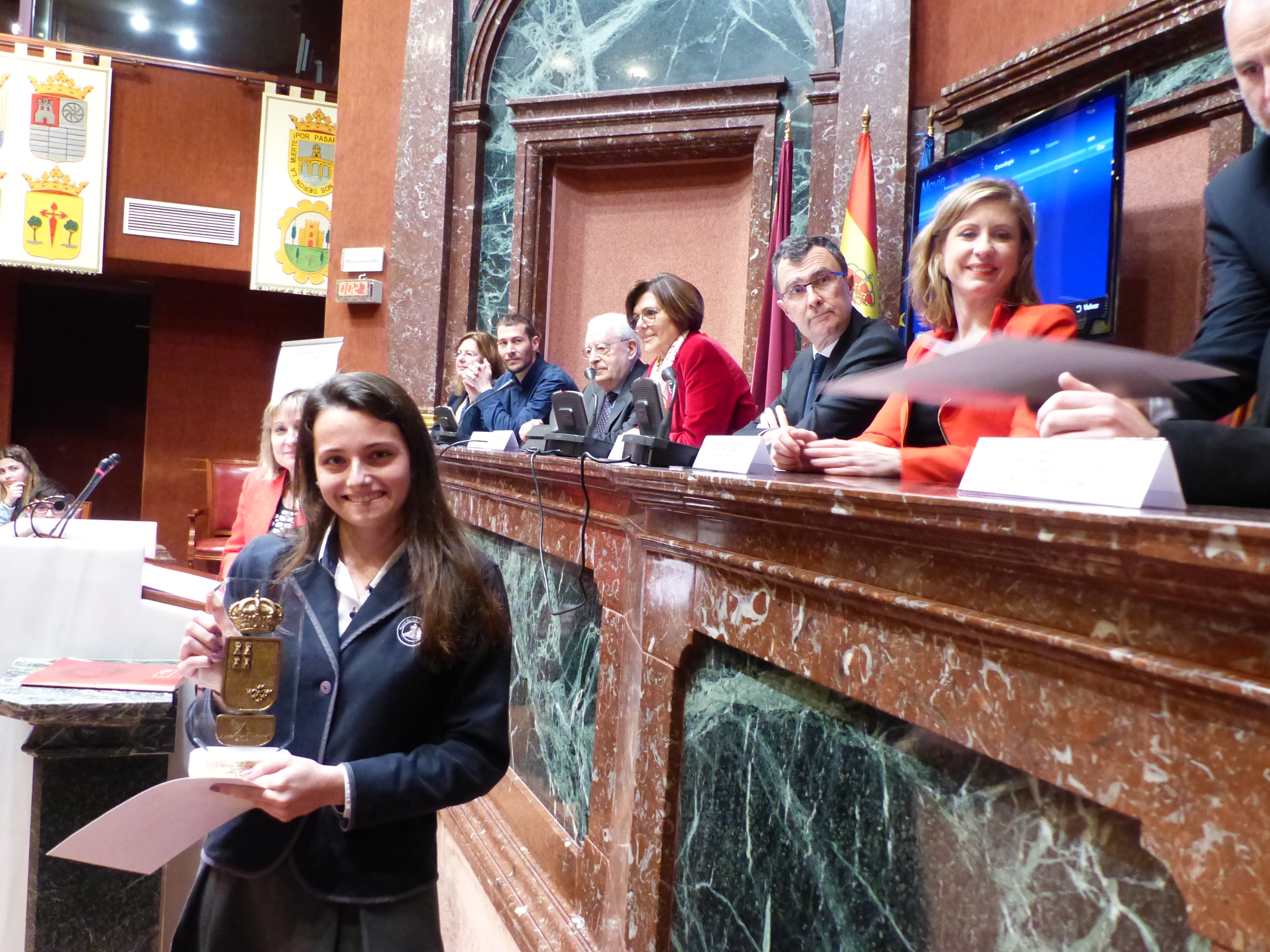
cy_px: 476
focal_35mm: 30
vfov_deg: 46.8
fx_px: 1101
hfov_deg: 60.0
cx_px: 635
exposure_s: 1/30
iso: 800
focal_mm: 5.4
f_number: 2.8
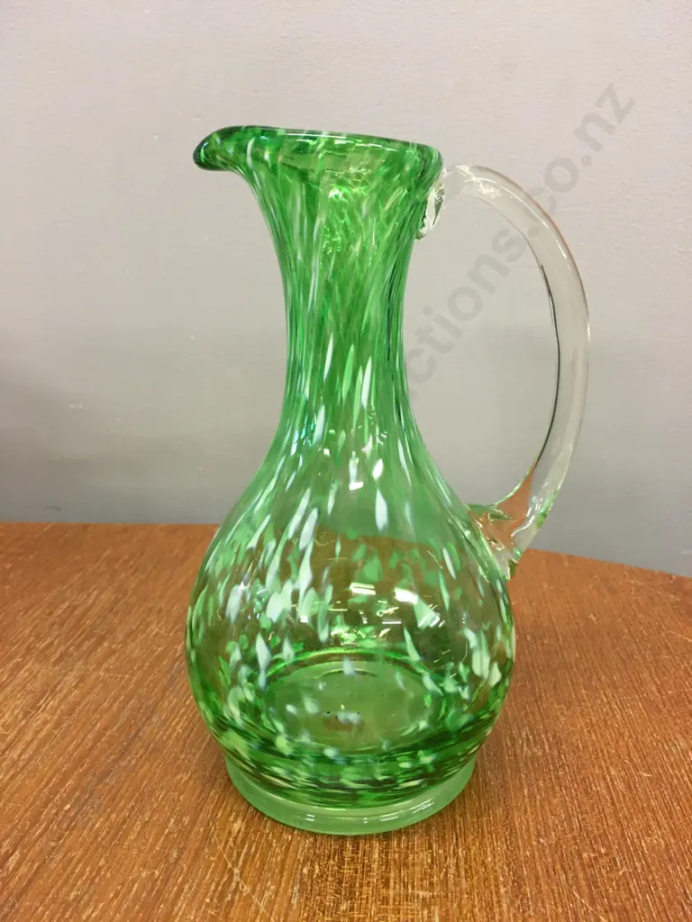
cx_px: 346
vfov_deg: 61.7
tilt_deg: -16.6
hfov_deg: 48.2
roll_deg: -0.1
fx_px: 773
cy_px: 461
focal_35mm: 29
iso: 80
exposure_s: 1/17
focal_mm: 4.15
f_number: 2.2
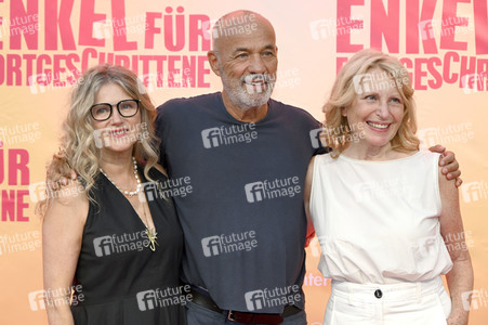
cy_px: 162
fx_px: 1206
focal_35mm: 89
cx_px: 244
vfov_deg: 15.3
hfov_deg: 22.9
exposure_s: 1/200
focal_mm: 89
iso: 800
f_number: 6.3
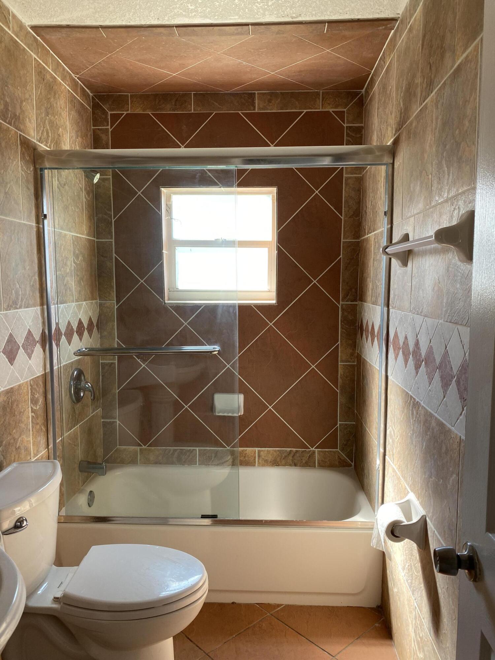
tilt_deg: -5.3
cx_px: 248
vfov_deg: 67.3
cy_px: 330
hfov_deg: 53.1
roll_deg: -0.3
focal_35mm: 26
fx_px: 496
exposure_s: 1/121
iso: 64
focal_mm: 4.25
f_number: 1.8
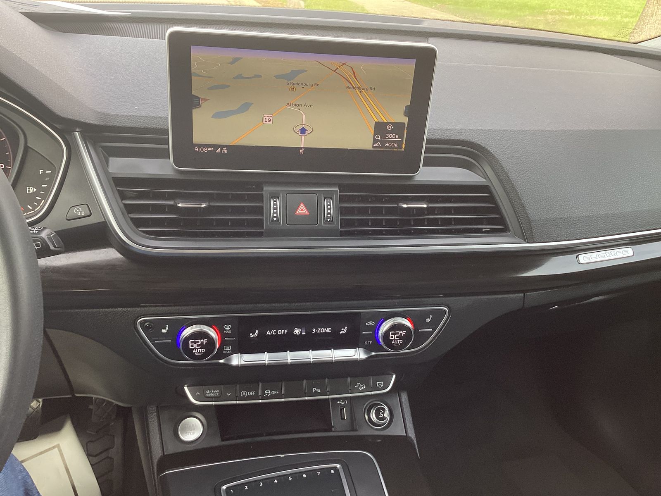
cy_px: 248
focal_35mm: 31
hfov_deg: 58.4
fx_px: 592
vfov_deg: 45.4
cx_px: 330
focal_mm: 3.3
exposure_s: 1/120
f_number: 2.4
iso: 40
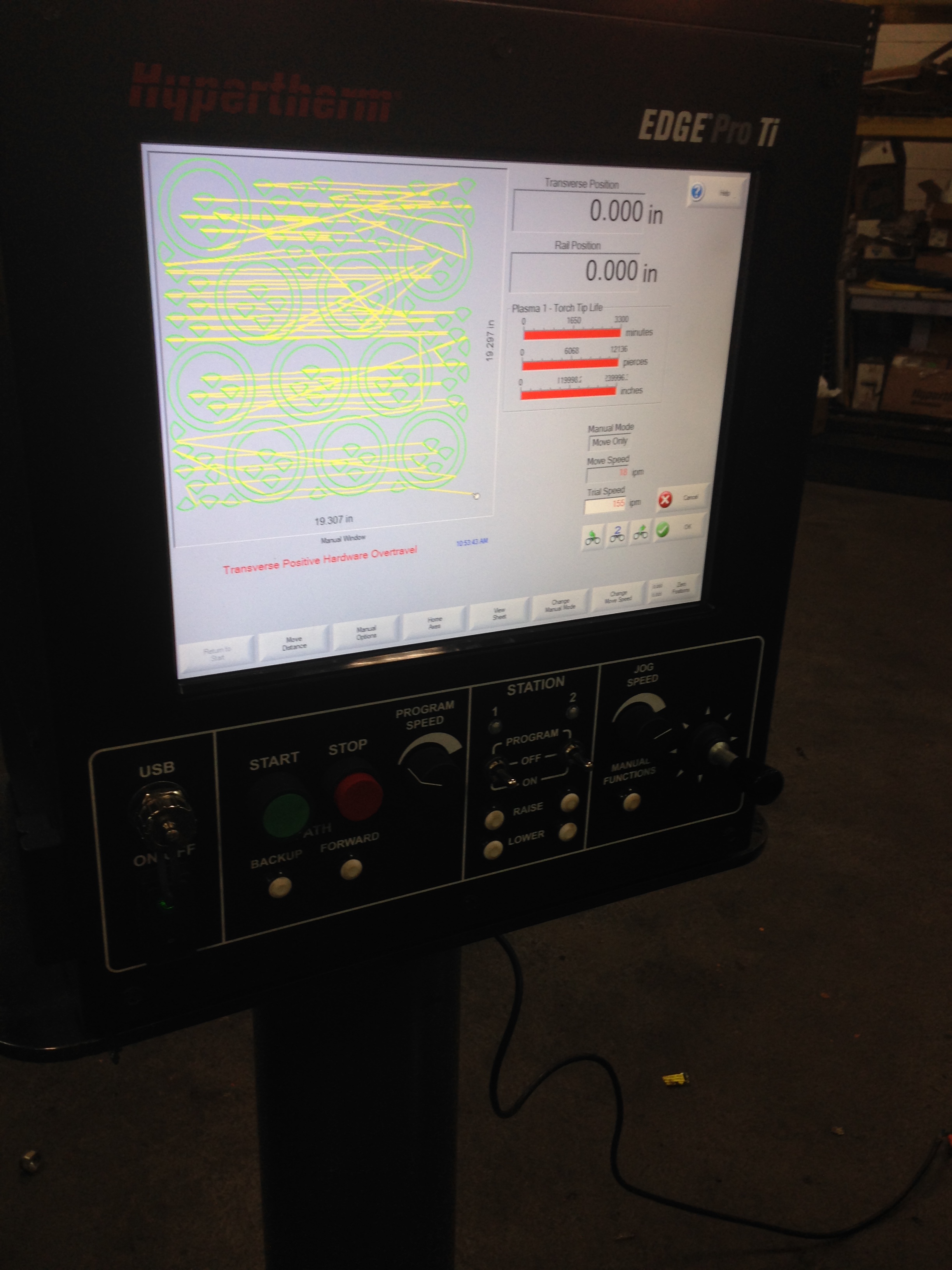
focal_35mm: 33
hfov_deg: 42.9
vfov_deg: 55.4
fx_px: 1210
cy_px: 635
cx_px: 476
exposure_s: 1/30
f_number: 2.4
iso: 50
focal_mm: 4.12
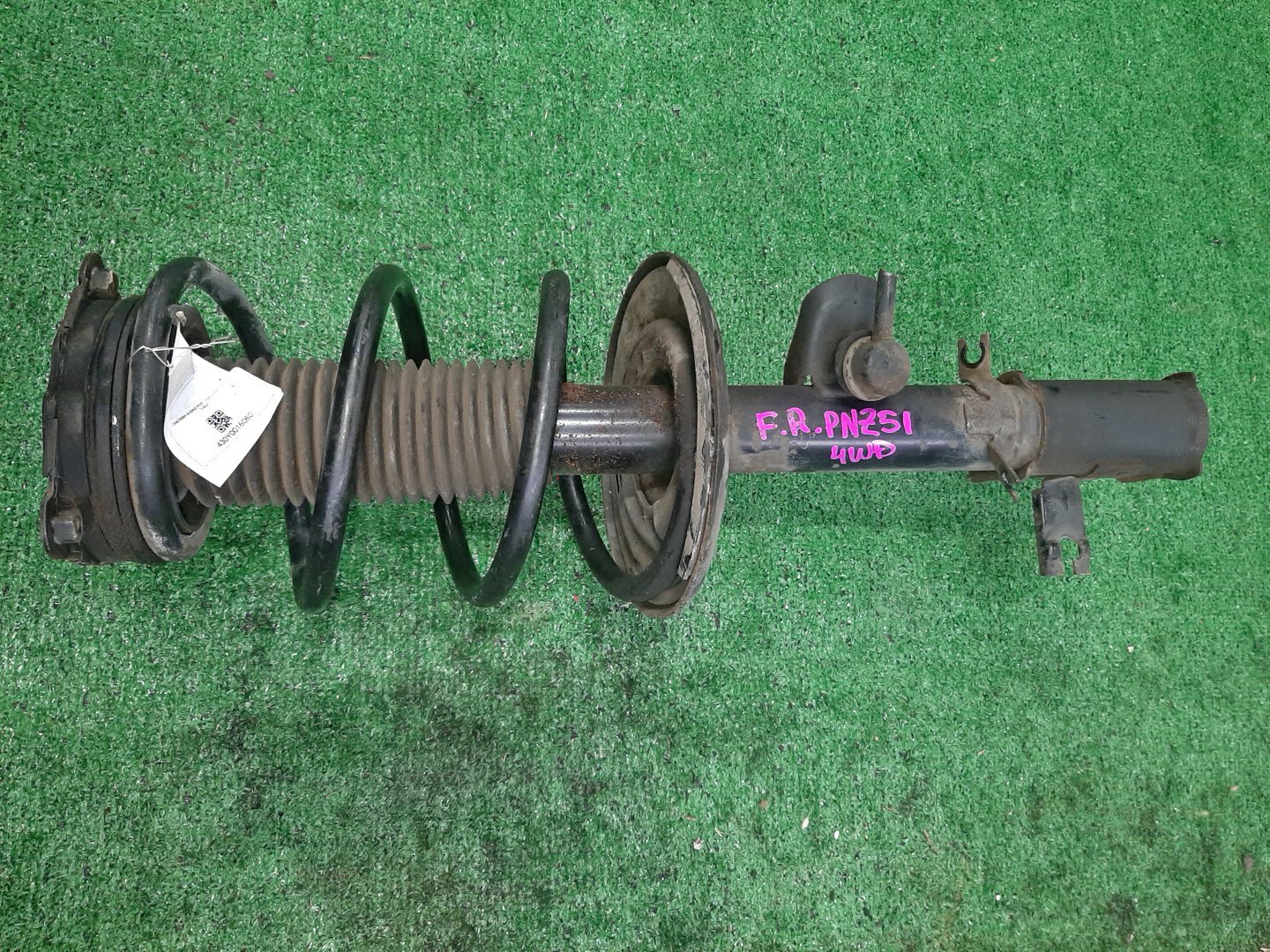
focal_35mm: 26
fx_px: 954
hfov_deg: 67.3
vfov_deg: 53.1
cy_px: 476
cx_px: 635
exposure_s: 1/40
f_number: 1.7
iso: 181
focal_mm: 3.93
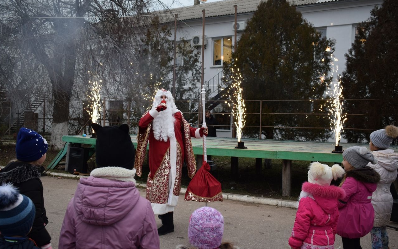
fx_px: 401
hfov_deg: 52.8
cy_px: 117
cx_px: 199
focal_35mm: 37
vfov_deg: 34.4
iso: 400
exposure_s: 1/100
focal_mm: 24
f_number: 5
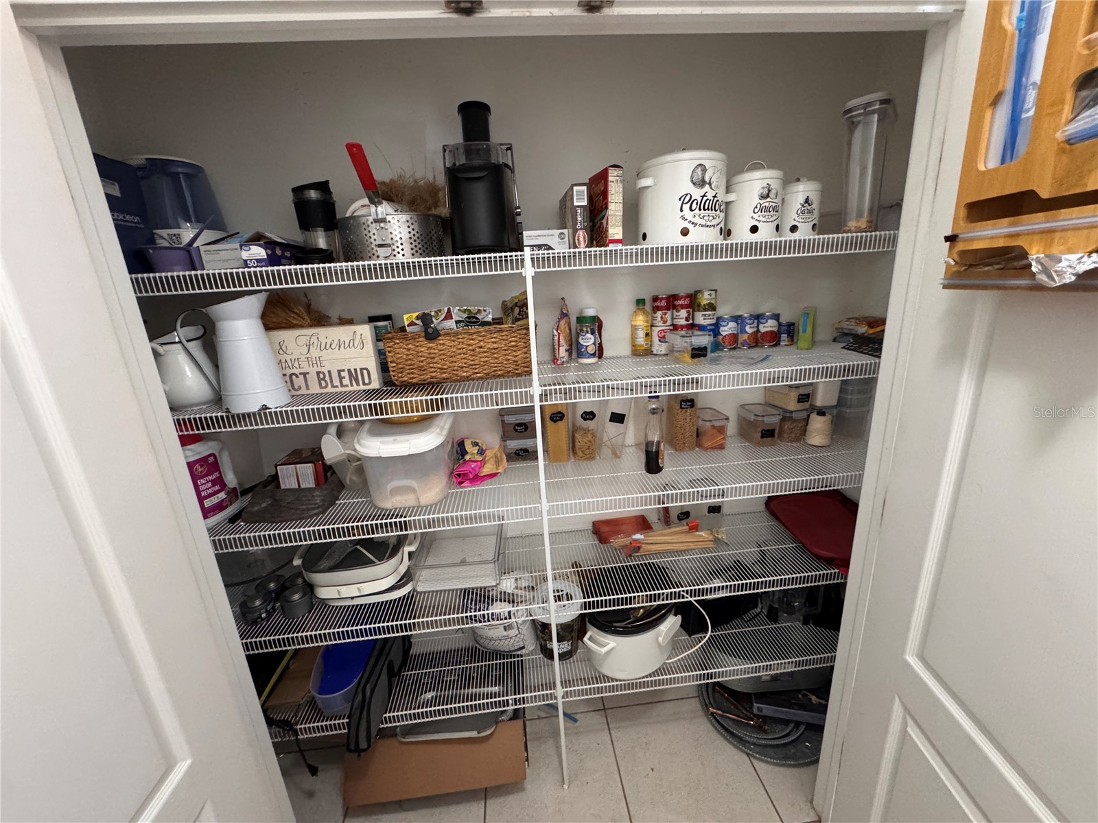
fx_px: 444
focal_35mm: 14
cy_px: 412
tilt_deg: -15.7
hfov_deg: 102.1
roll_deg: +3.7
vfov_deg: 85.7
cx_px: 549
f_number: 2.2
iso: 640
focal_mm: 2.22
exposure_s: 1/60
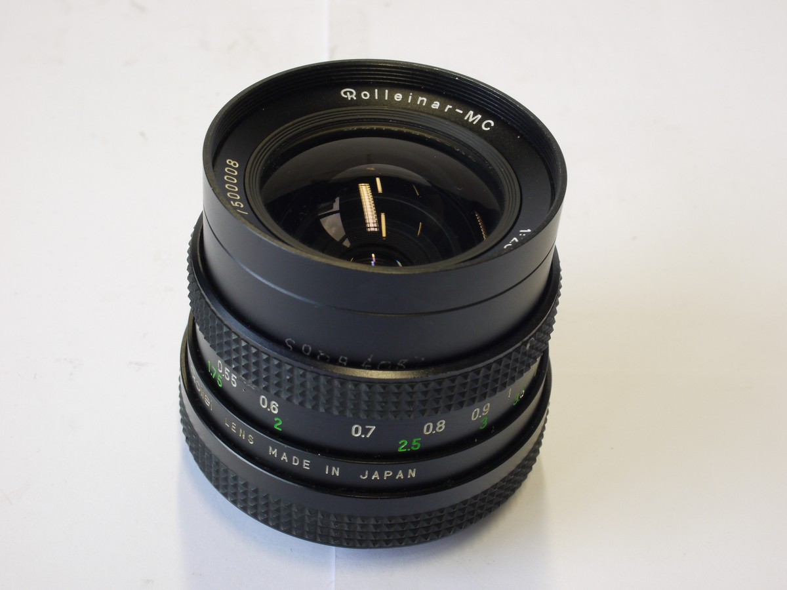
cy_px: 295
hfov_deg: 32.2
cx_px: 394
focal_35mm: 60
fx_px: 1364
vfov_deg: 24.4
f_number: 11
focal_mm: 30
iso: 400
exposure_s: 1/13
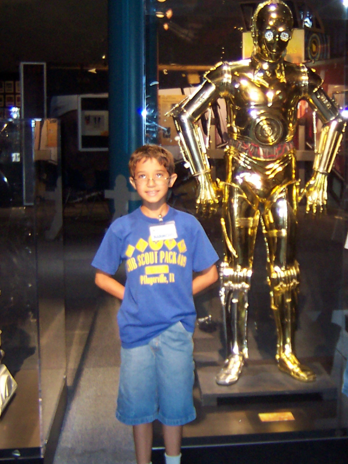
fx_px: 818
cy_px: 162
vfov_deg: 31.5
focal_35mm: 61
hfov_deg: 23.7
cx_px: 267
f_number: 2.4
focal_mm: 5.6
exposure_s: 1/60
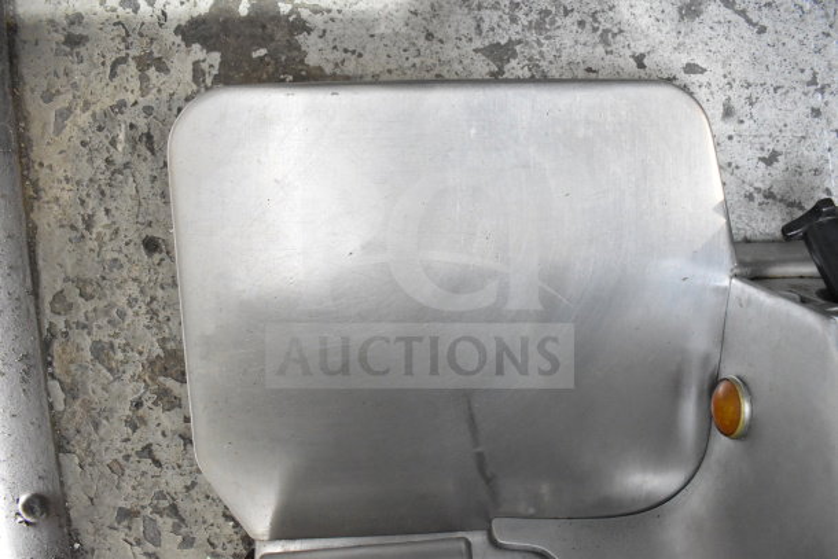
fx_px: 629
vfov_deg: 48.0
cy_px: 280
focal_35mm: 27
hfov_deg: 67.4
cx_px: 419
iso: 6400
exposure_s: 1/125
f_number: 5.6
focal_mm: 18
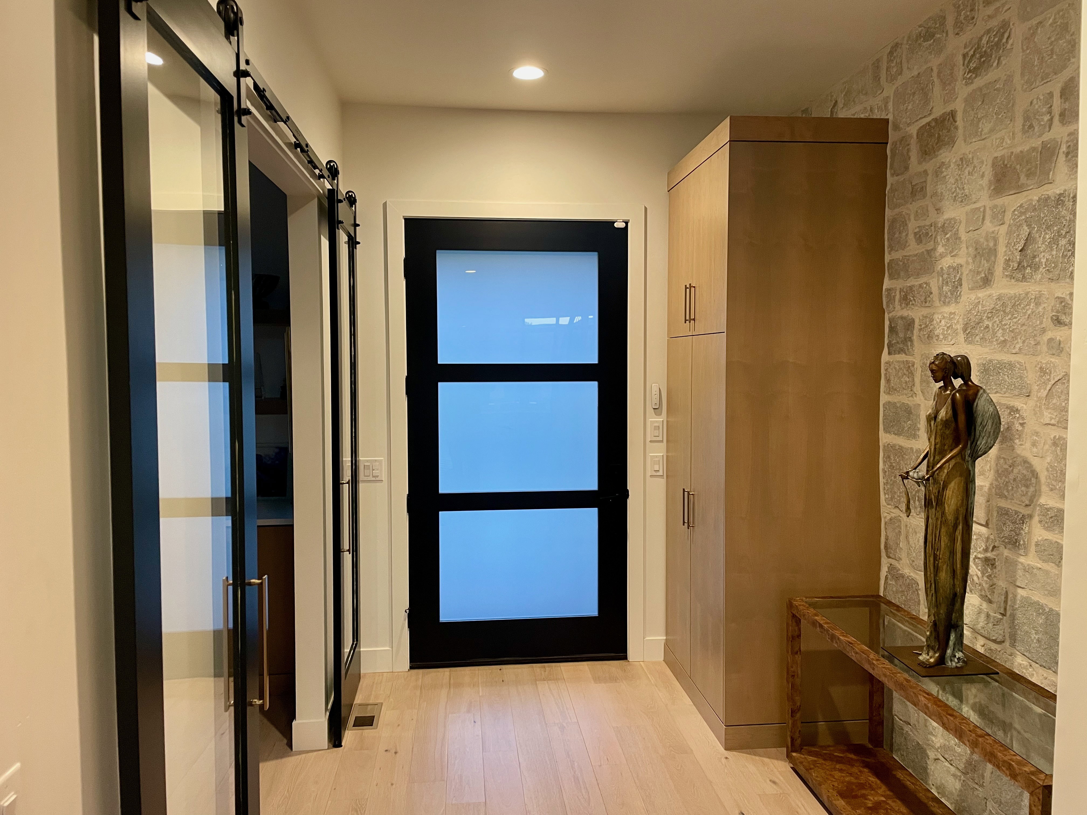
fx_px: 816
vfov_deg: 53.1
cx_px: 544
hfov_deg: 67.3
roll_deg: +0.4
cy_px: 408
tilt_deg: -3.3
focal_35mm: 26
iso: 200
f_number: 1.6
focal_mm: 4.2
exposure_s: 1/60
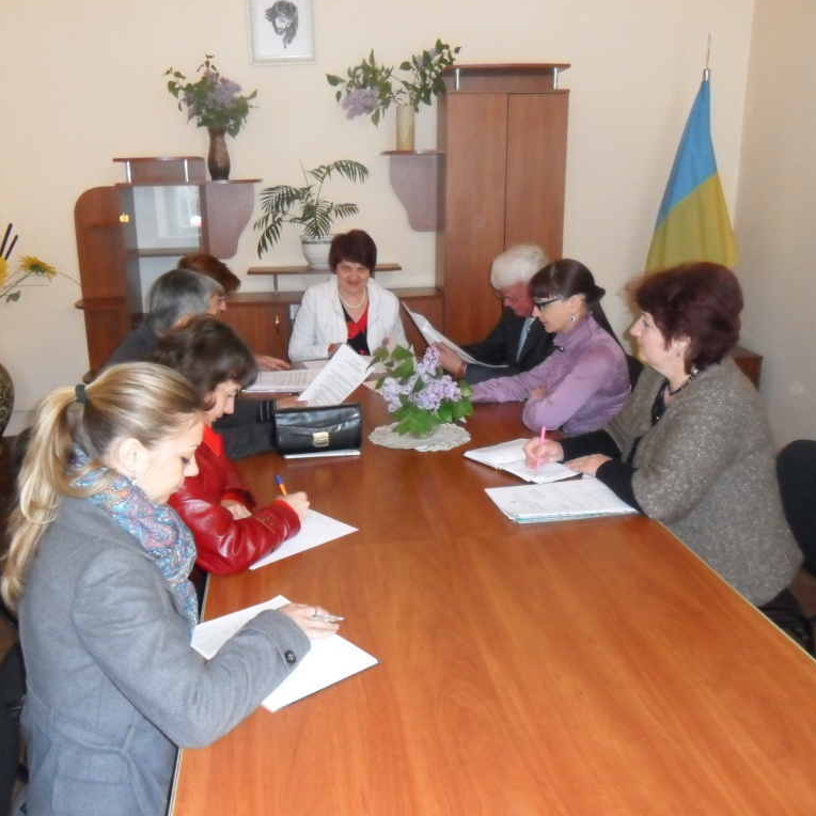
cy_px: 407
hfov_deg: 51.0
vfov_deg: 51.1
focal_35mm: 32
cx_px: 358
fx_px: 853
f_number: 3.5
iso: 400
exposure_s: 1/45
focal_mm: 4.9
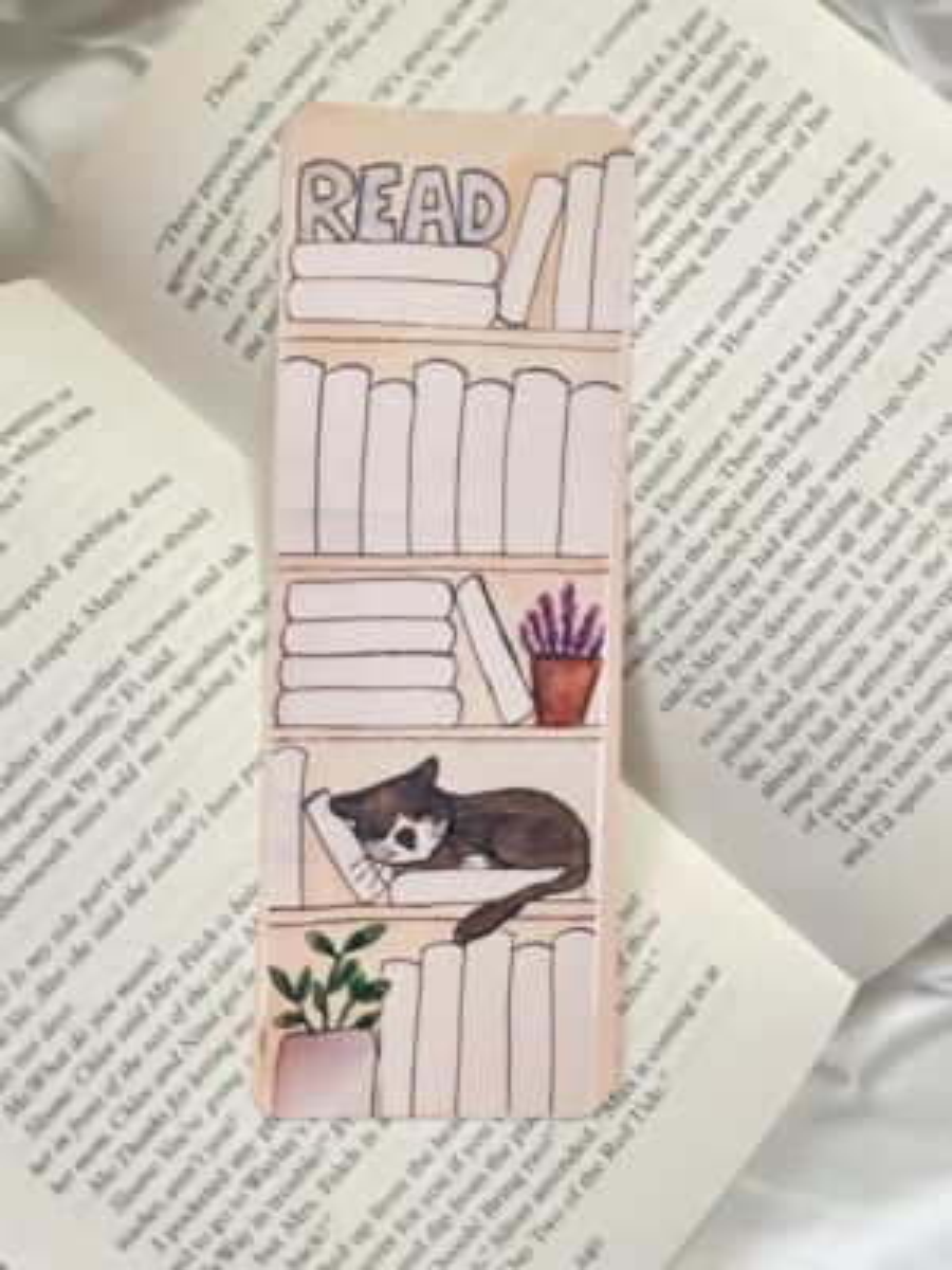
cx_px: 476
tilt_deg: -88.2
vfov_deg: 67.3
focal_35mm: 26
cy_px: 635
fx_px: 953
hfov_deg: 53.1
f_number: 1.6
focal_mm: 4.2
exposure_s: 1/50
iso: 125
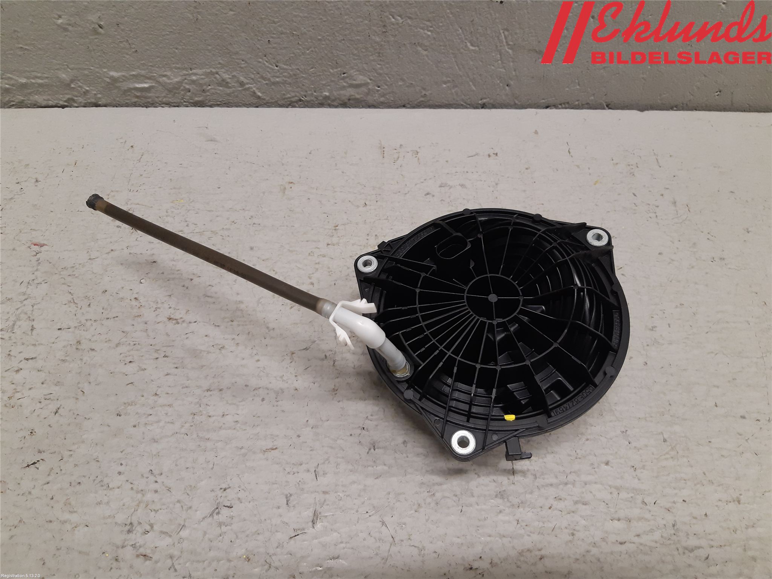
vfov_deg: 53.1
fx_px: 580
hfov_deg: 67.3
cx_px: 386
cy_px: 290
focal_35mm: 26
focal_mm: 3.93
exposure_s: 1/50
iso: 125
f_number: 1.7
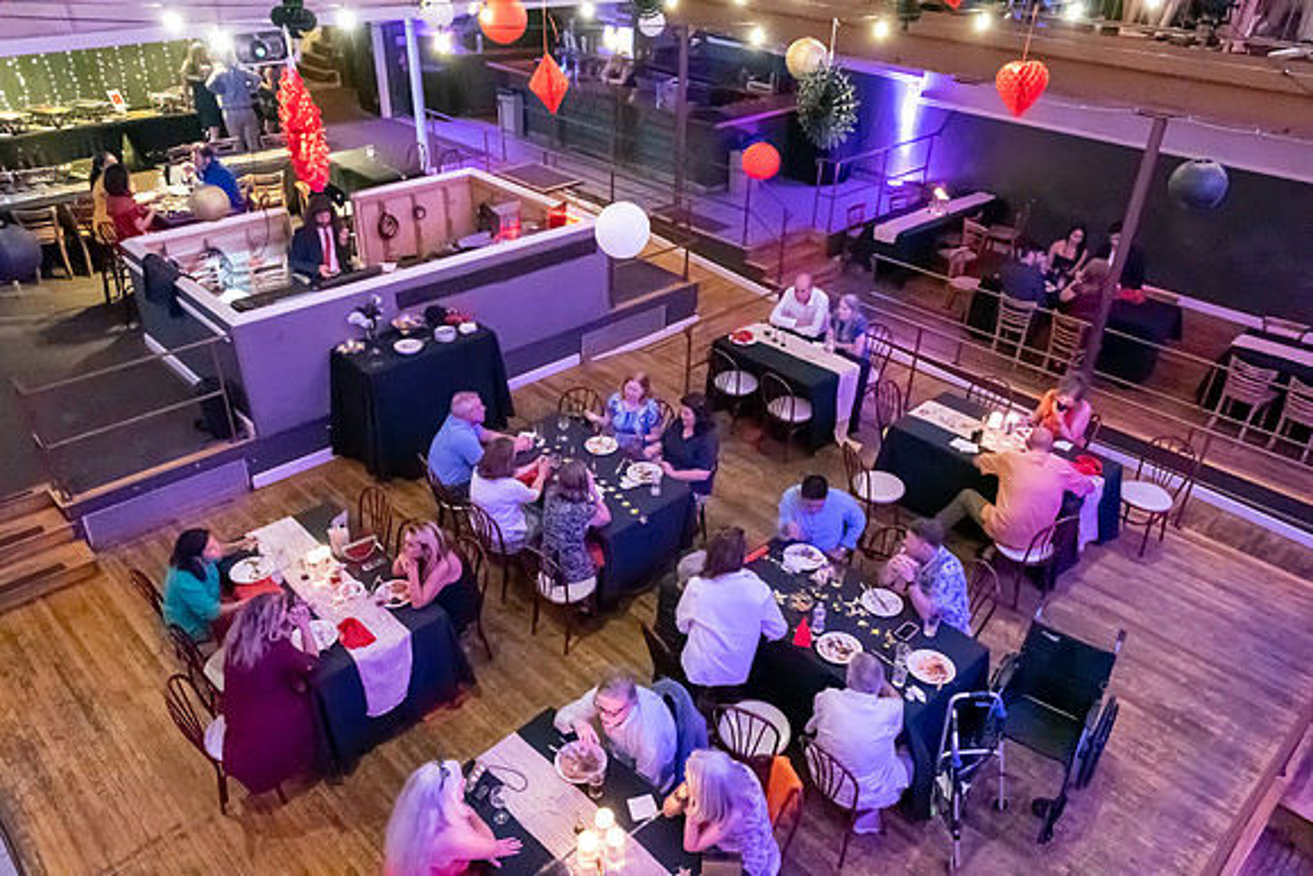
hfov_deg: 70.4
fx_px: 930
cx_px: 656
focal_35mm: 26
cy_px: 438
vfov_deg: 50.4
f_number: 2.8
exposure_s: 1/125
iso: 45600
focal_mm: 17
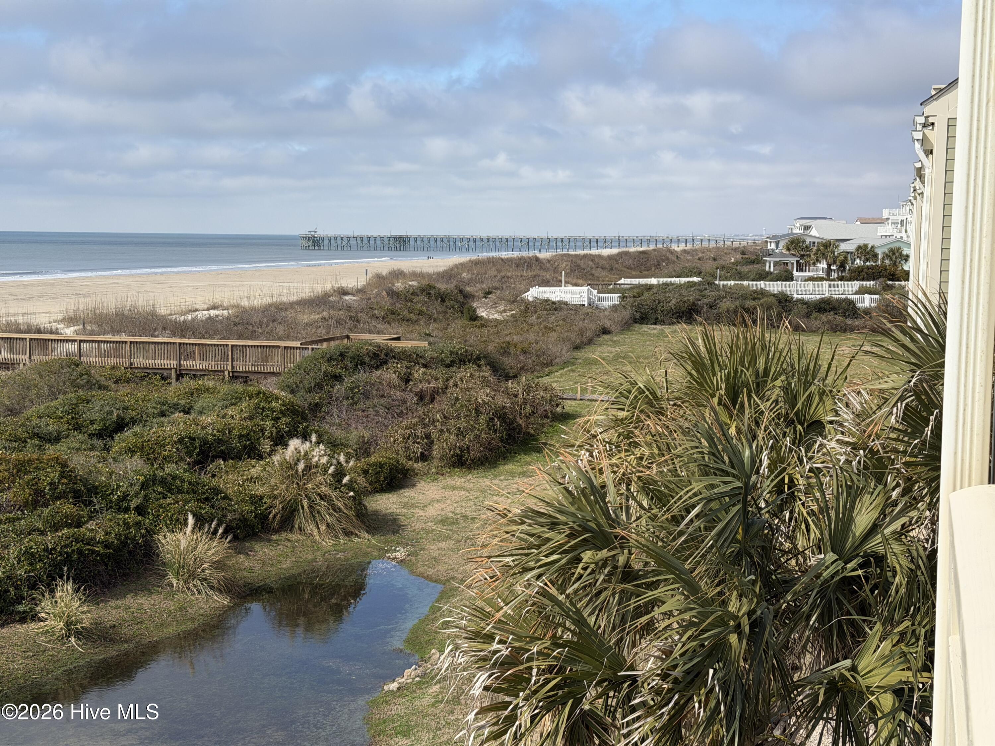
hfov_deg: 39.7
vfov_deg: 30.3
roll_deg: +0.2
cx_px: 498
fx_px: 1380
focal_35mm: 48
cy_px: 373
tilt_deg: -5.7
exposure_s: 1/4329
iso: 64
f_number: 1.78
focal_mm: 6.76
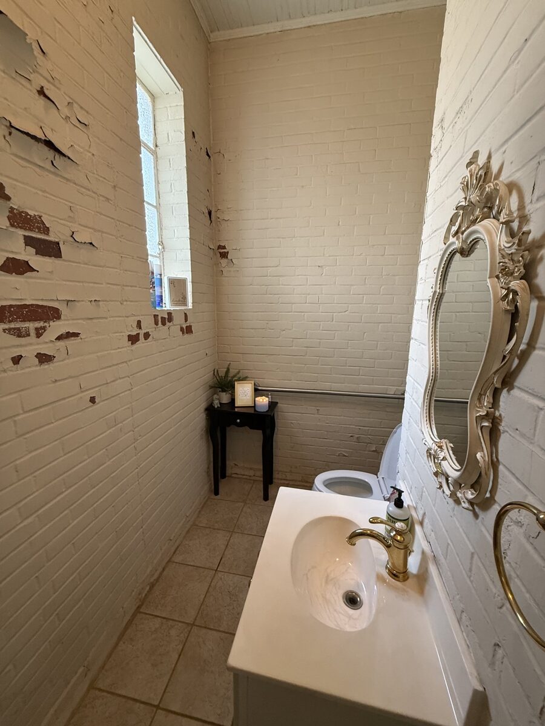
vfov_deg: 102.1
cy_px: 363
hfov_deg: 85.7
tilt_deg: -11.0
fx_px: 294
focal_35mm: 14
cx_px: 272
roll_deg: -1.7
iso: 320
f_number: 2.2
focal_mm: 2.22
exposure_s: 1/60
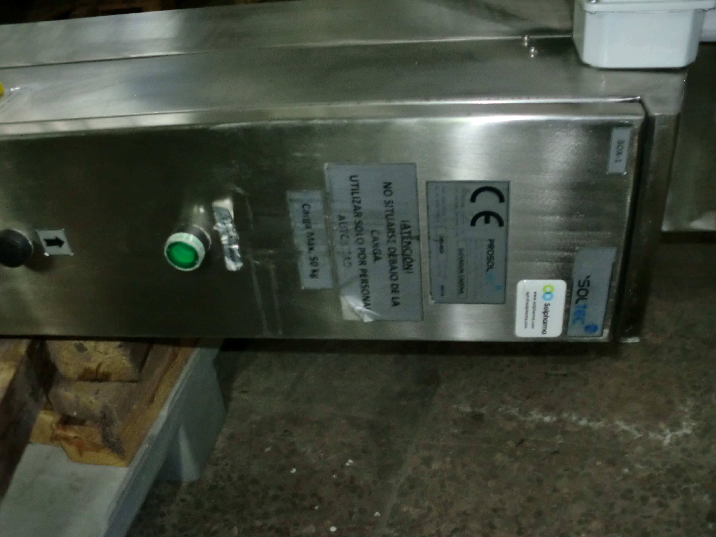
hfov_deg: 52.6
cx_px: 358
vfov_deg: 40.7
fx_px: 724
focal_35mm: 35
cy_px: 268
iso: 400
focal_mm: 6.3
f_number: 3.1
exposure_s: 1/30
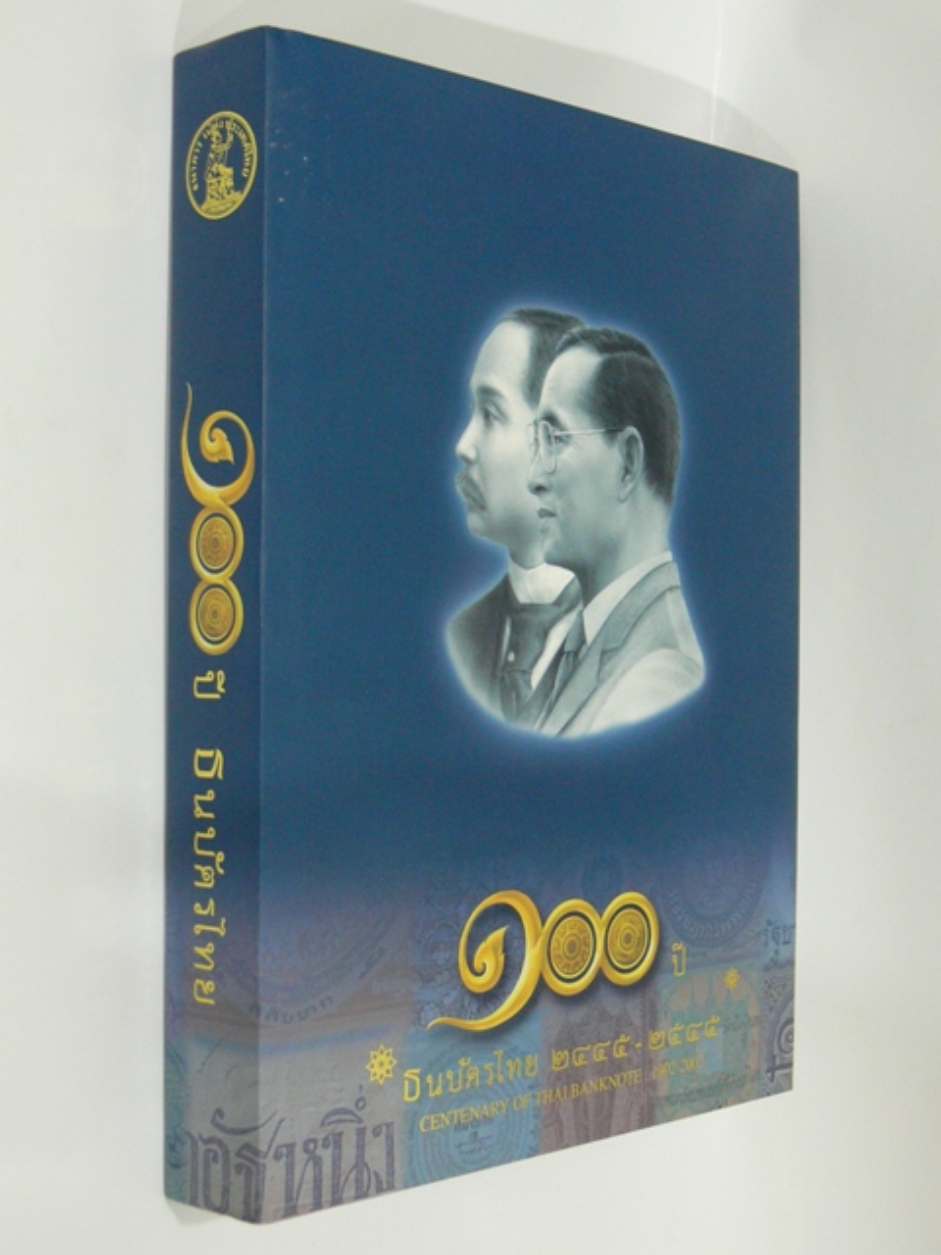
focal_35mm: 53
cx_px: 470
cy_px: 628
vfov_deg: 36.2
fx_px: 1921
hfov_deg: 27.5
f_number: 3.2
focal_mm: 9.8
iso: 200
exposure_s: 1/6
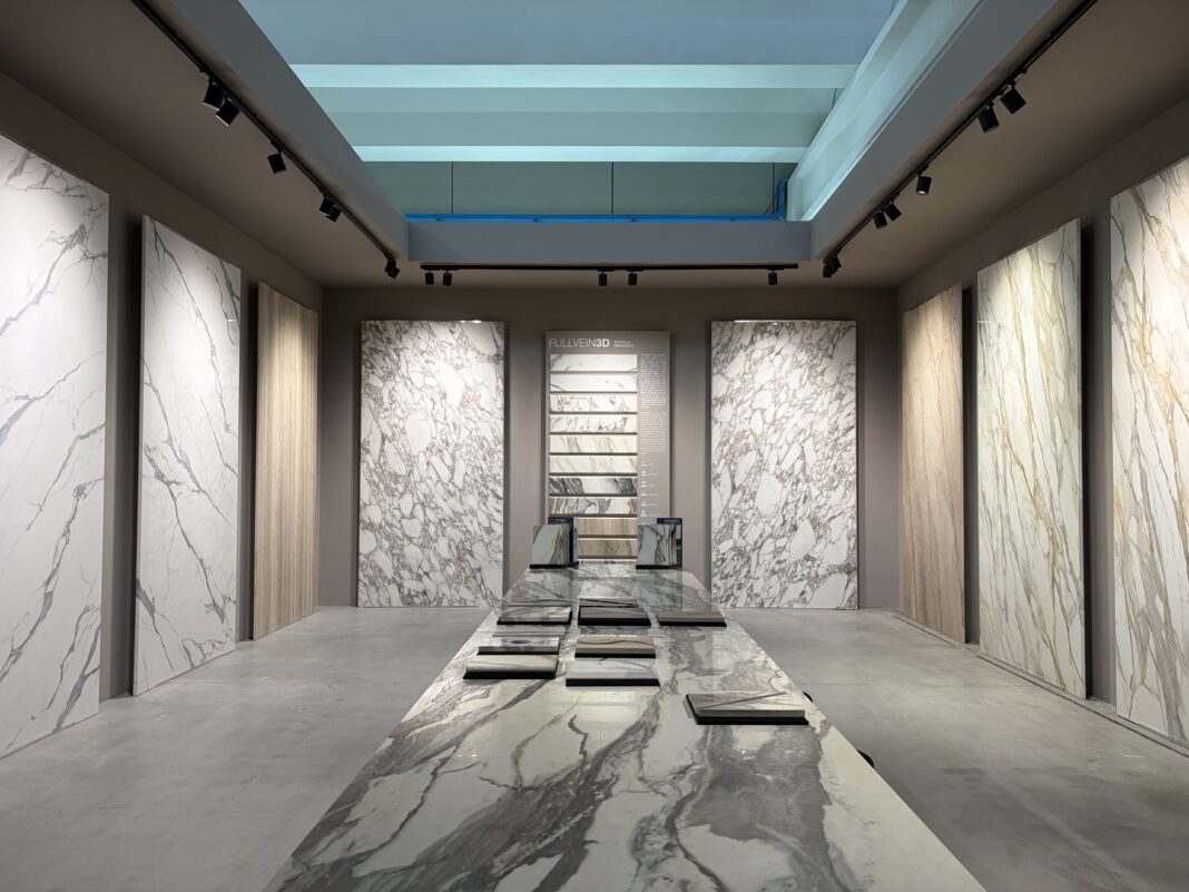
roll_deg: -0.5
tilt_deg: +2.1
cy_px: 446
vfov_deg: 53.1
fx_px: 893
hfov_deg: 67.3
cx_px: 594
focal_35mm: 26
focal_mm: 5.96
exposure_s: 1/100
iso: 50
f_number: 1.6
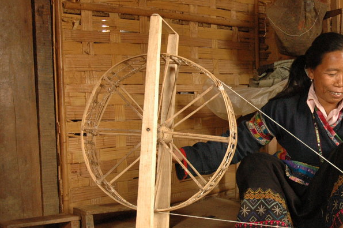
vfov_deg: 21.8
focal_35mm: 62
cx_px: 267
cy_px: 126
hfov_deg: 31.7
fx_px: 590
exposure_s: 1/50
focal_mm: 24
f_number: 3.8
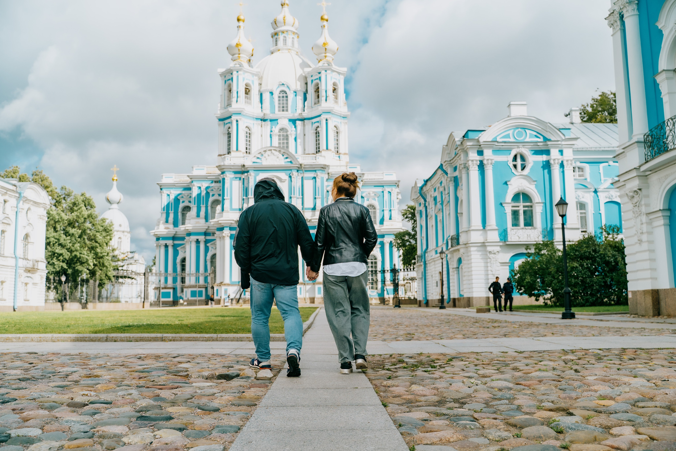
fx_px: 620
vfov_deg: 40.0
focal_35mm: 33
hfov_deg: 57.2
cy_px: 226
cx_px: 338
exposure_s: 1/500
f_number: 4
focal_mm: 33
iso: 100
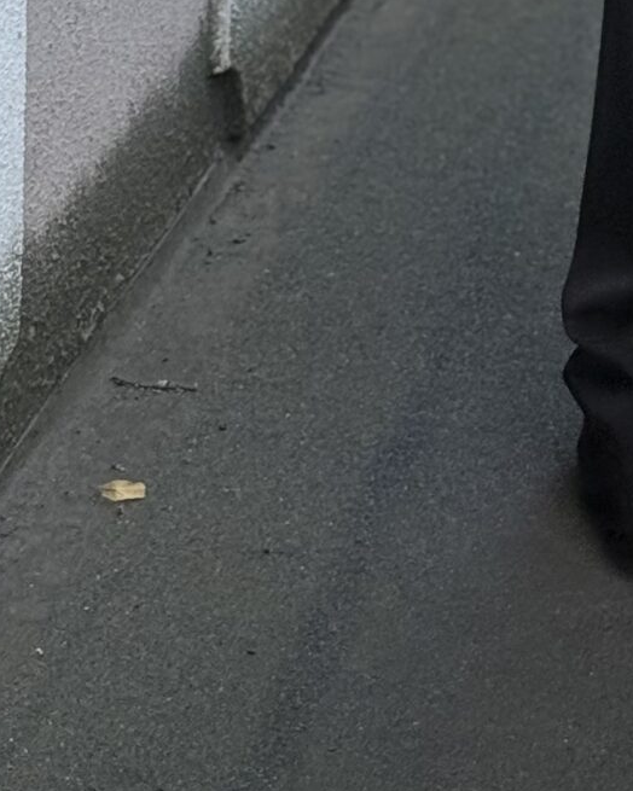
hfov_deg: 8.2
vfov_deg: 9.9
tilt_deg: -7.9
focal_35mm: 183
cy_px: -684
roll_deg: -1.9
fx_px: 4285
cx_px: 1072
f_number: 1.78
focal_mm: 6.76
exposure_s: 1/885
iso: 80
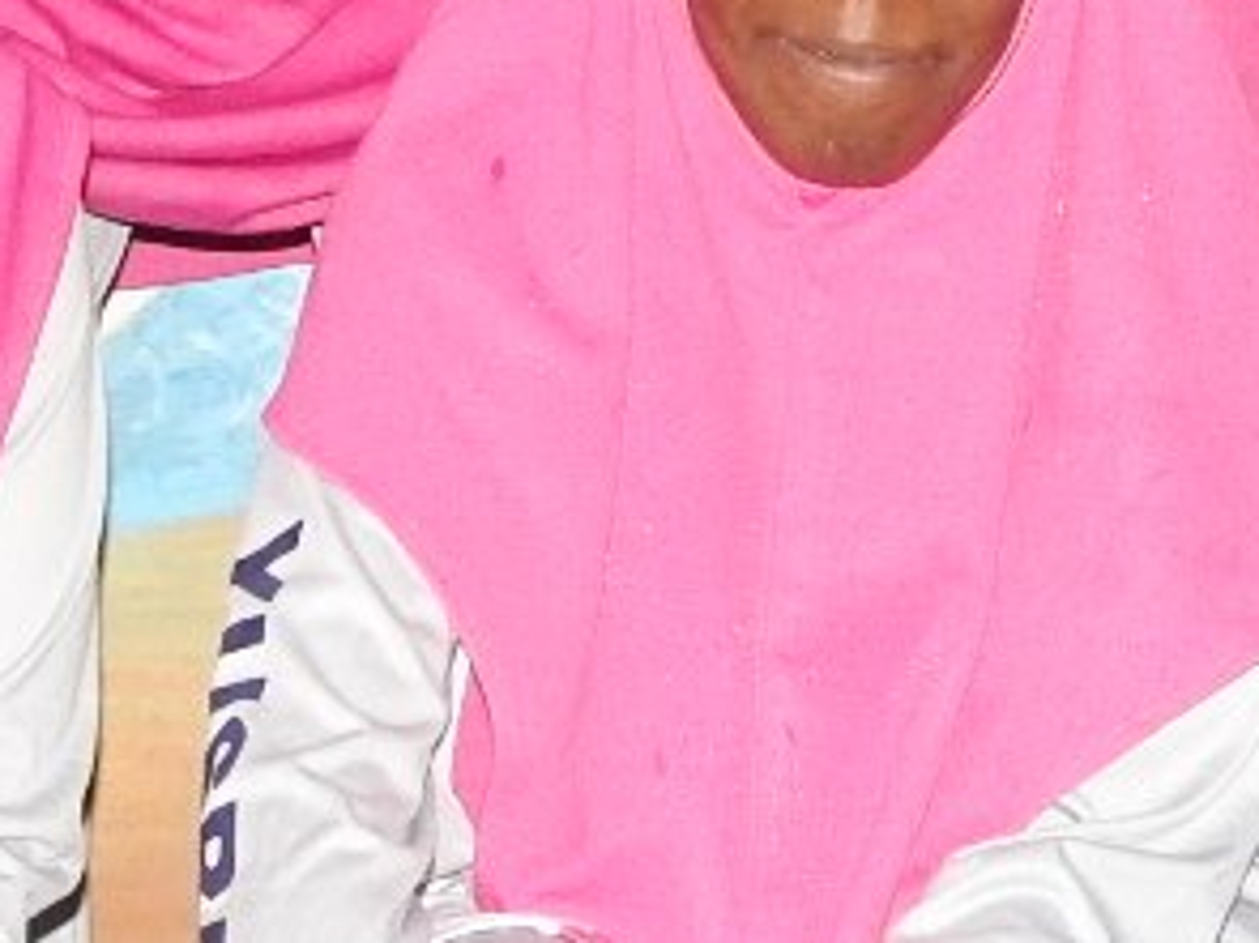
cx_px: 1007
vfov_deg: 6.8
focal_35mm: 217
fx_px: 7889
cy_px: -201
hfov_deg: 9.1
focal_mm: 7.2
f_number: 3.8
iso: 400
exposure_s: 1/30
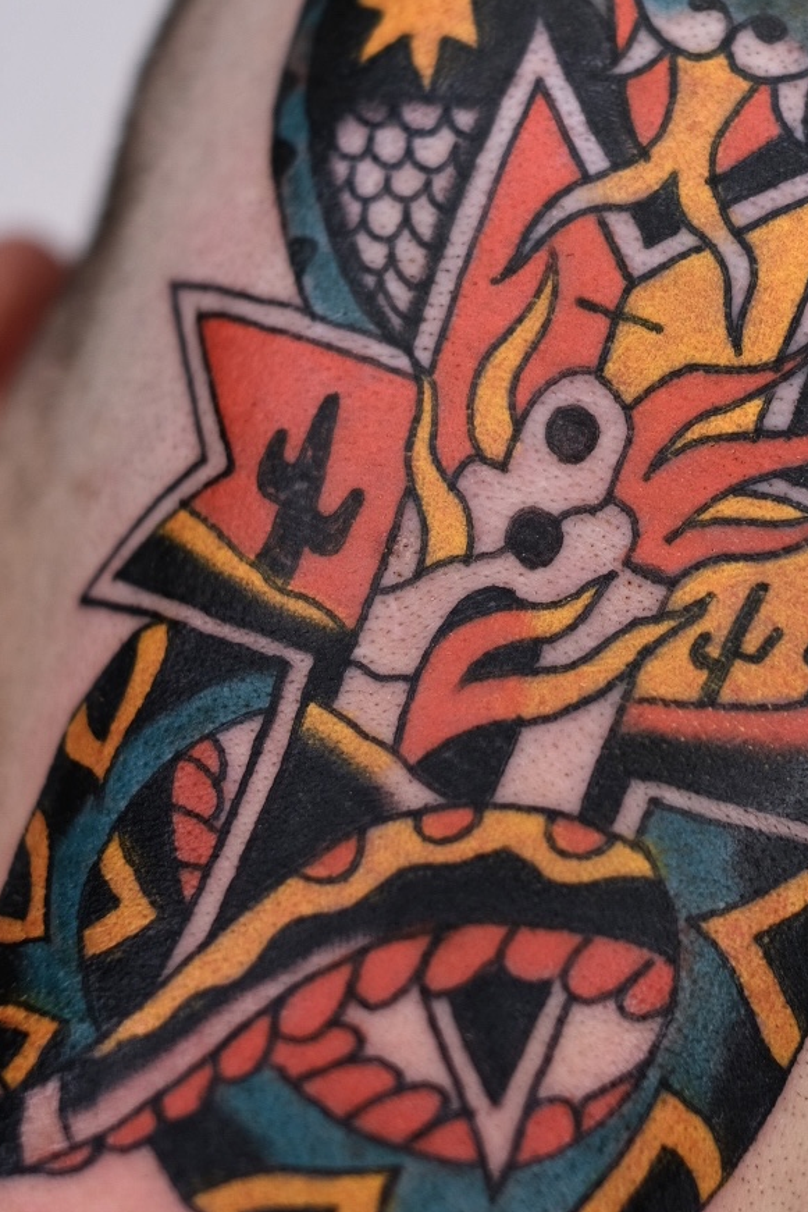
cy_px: 564
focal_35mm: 108
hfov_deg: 12.7
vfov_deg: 18.9
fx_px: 3634
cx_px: 511
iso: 160
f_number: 2.2
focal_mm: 35
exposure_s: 1/160
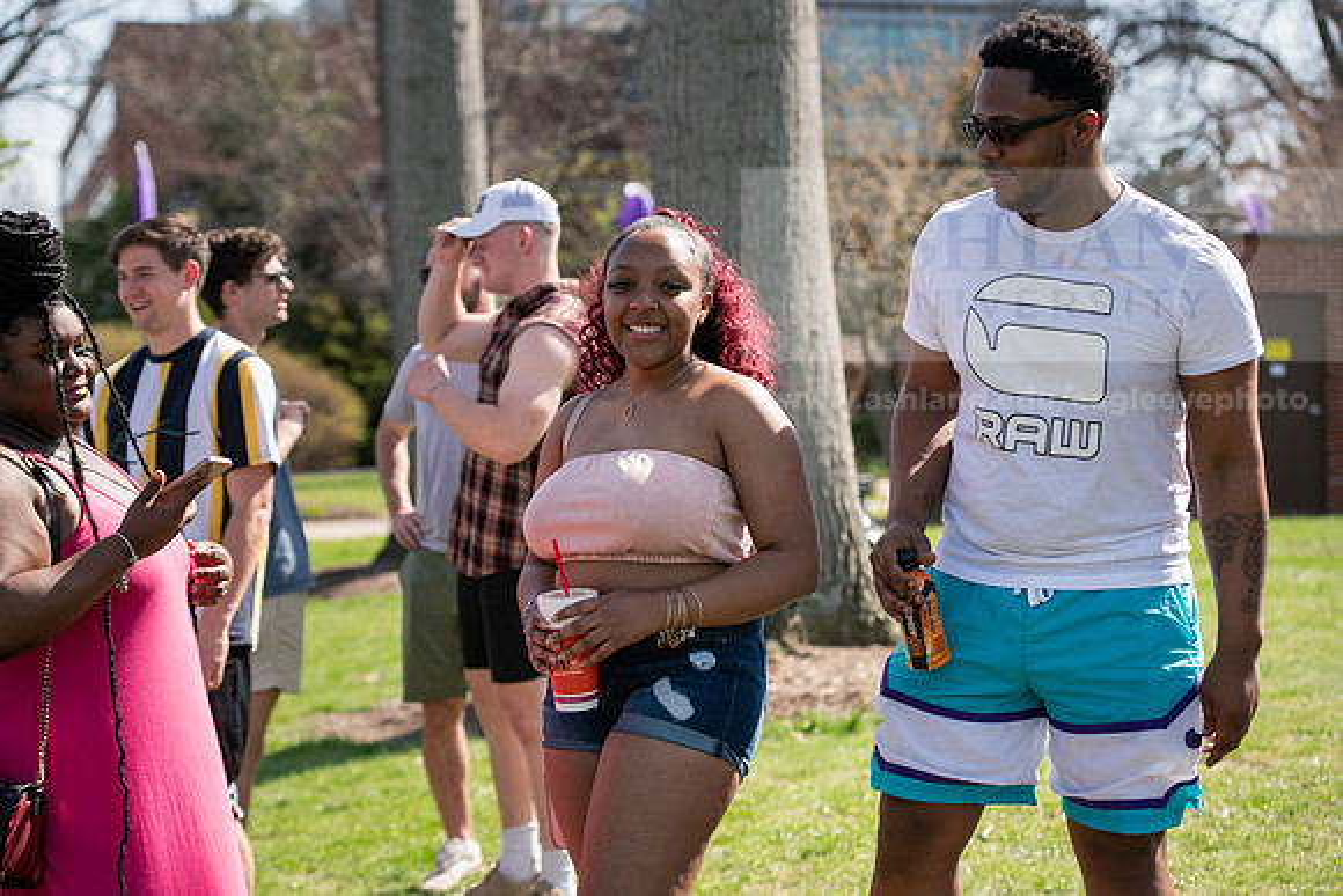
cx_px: 672
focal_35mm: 82
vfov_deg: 16.7
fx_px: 3060
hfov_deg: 24.8
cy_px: 448
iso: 160
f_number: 4
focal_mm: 82
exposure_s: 1/500
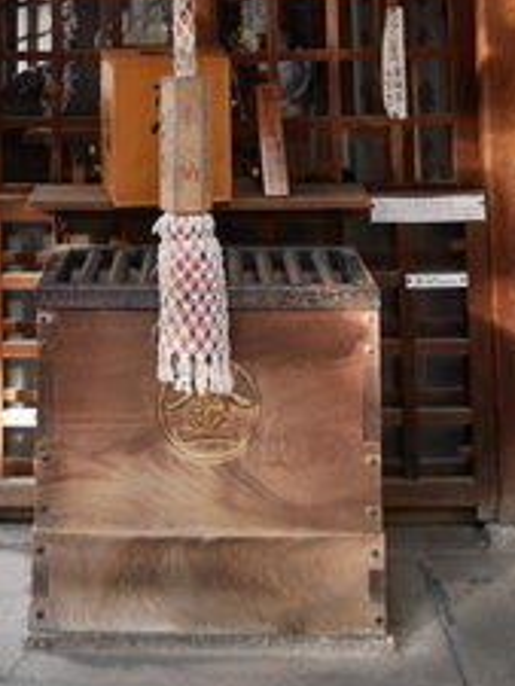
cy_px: -195
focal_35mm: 64
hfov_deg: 22.8
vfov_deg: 26.0
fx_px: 1268
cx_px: 145
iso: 250
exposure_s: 1/60
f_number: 3.5
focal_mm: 12
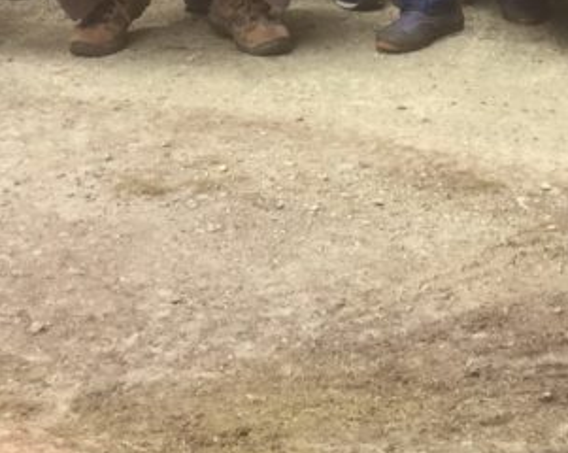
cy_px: -370
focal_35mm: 113
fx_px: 1897
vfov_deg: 12.4
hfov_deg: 17.0
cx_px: 313
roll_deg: +0.3
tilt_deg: -0.2
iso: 32
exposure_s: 1/207
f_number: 2.2
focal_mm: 4.15
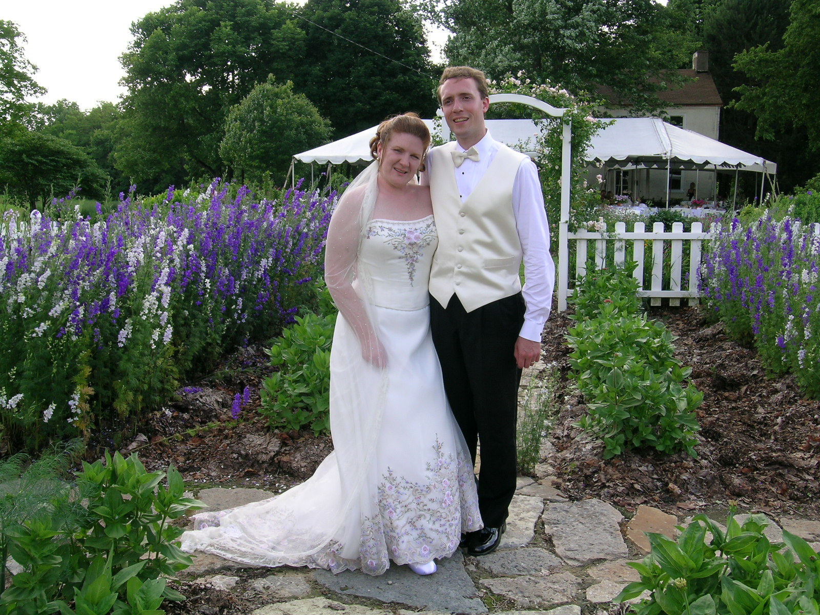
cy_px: 308
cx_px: 410
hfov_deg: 52.6
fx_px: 829
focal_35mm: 35
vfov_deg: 40.7
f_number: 4.8
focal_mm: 7.2
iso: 50
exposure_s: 1/126
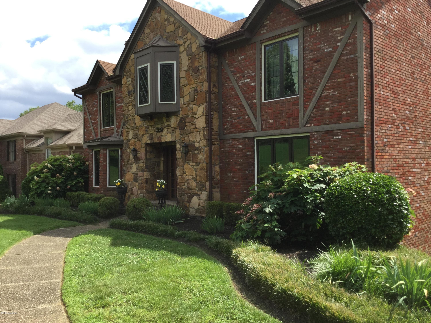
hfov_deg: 58.4
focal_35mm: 31
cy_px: 162
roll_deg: +1.1
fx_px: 386
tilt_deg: -0.4
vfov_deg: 45.4
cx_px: 216
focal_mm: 3.3
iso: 25
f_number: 2.4
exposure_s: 1/708
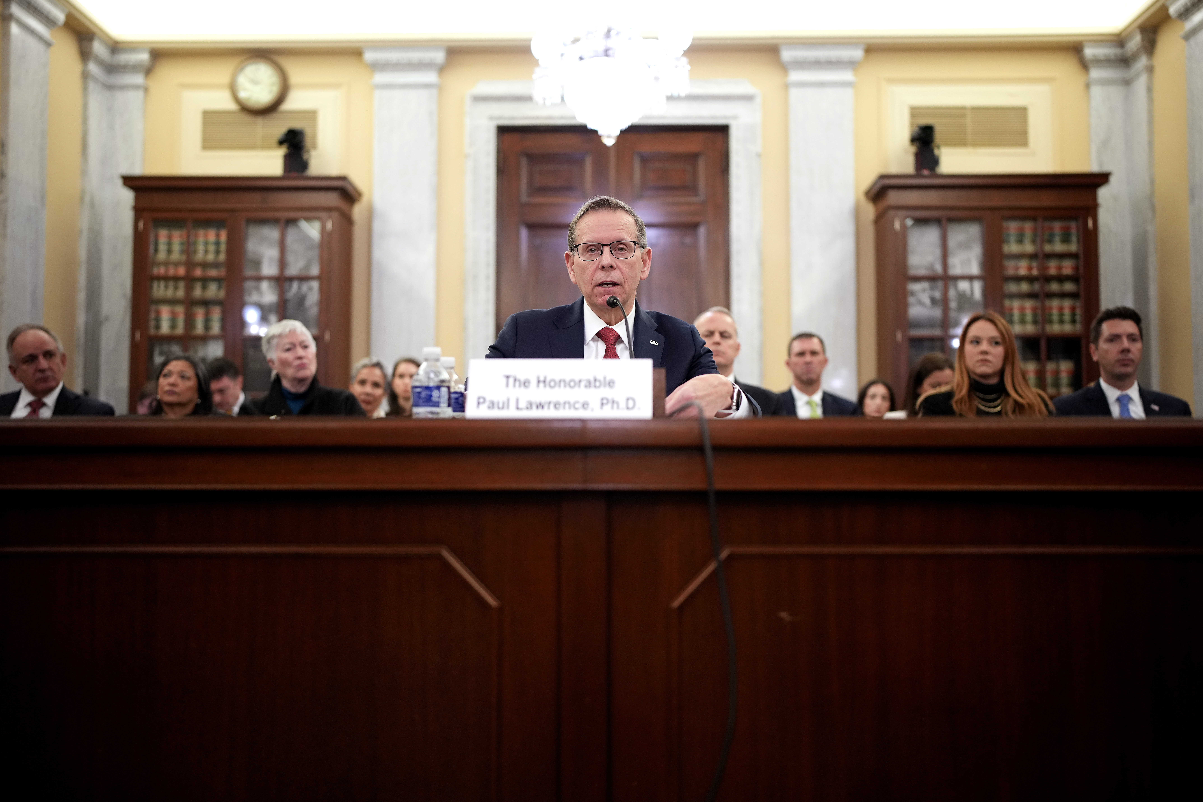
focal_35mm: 35
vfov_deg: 37.9
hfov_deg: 54.4
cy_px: 401
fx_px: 1169
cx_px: 602
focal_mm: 35
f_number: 1.4
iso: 1000
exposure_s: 1/400
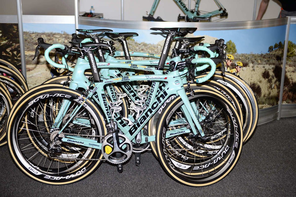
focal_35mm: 55
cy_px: 98
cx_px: 148
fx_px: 452
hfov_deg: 36.3
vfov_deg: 24.6
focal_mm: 55
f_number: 2.8
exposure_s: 1/250
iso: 200
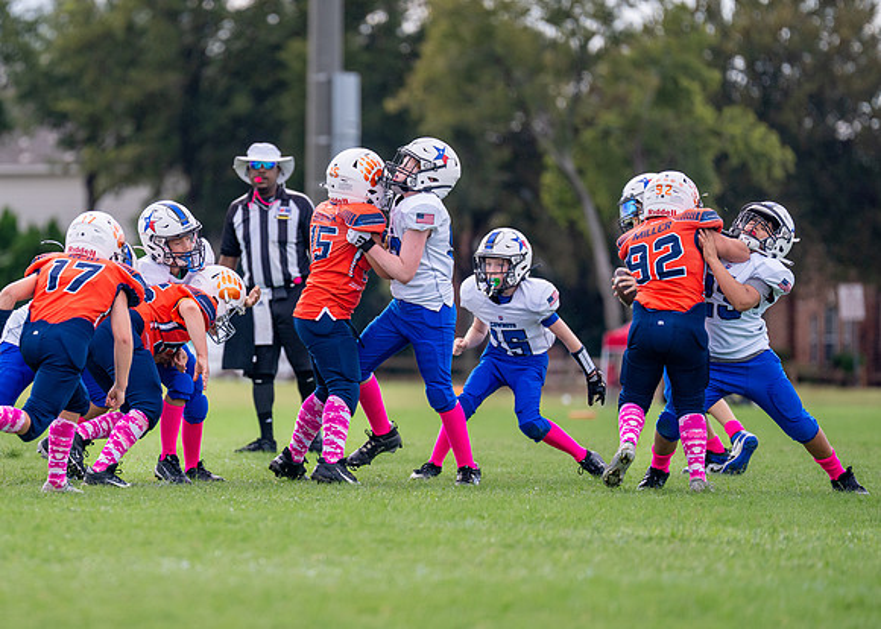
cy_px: 295
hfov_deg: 7.0
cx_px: 258
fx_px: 7174
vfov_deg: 5.0
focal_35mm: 287
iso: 400
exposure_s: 1/3200
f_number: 2.8
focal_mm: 200
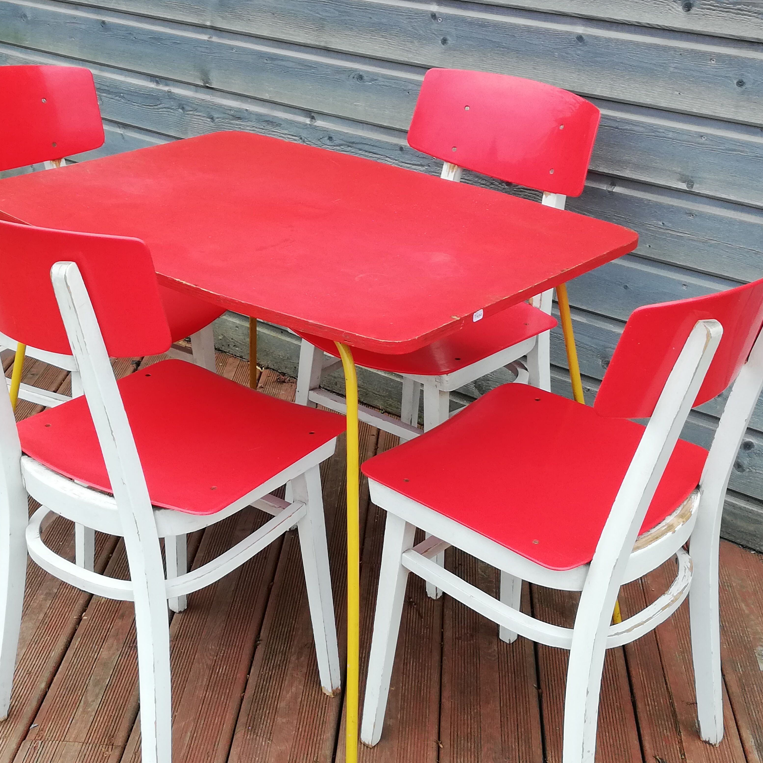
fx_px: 1272
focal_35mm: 51
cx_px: 341
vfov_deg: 33.4
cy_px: 381
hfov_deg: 33.4
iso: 50
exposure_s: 1/50
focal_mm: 3.81
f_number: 2.2
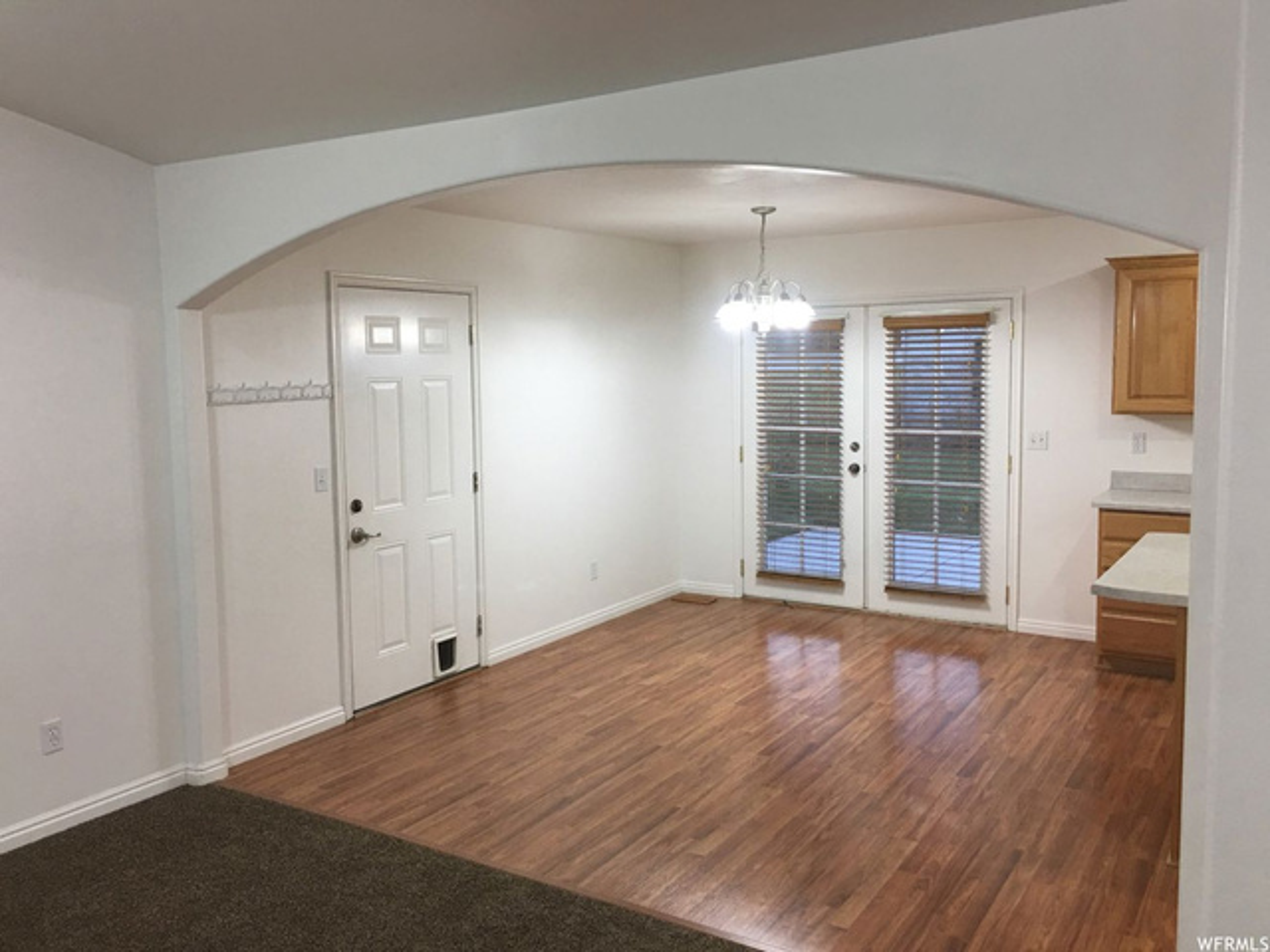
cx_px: 635
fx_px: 1064
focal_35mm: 29
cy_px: 476
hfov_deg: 61.7
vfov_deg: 48.2
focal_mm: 4.15
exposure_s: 1/15
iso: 32
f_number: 2.2
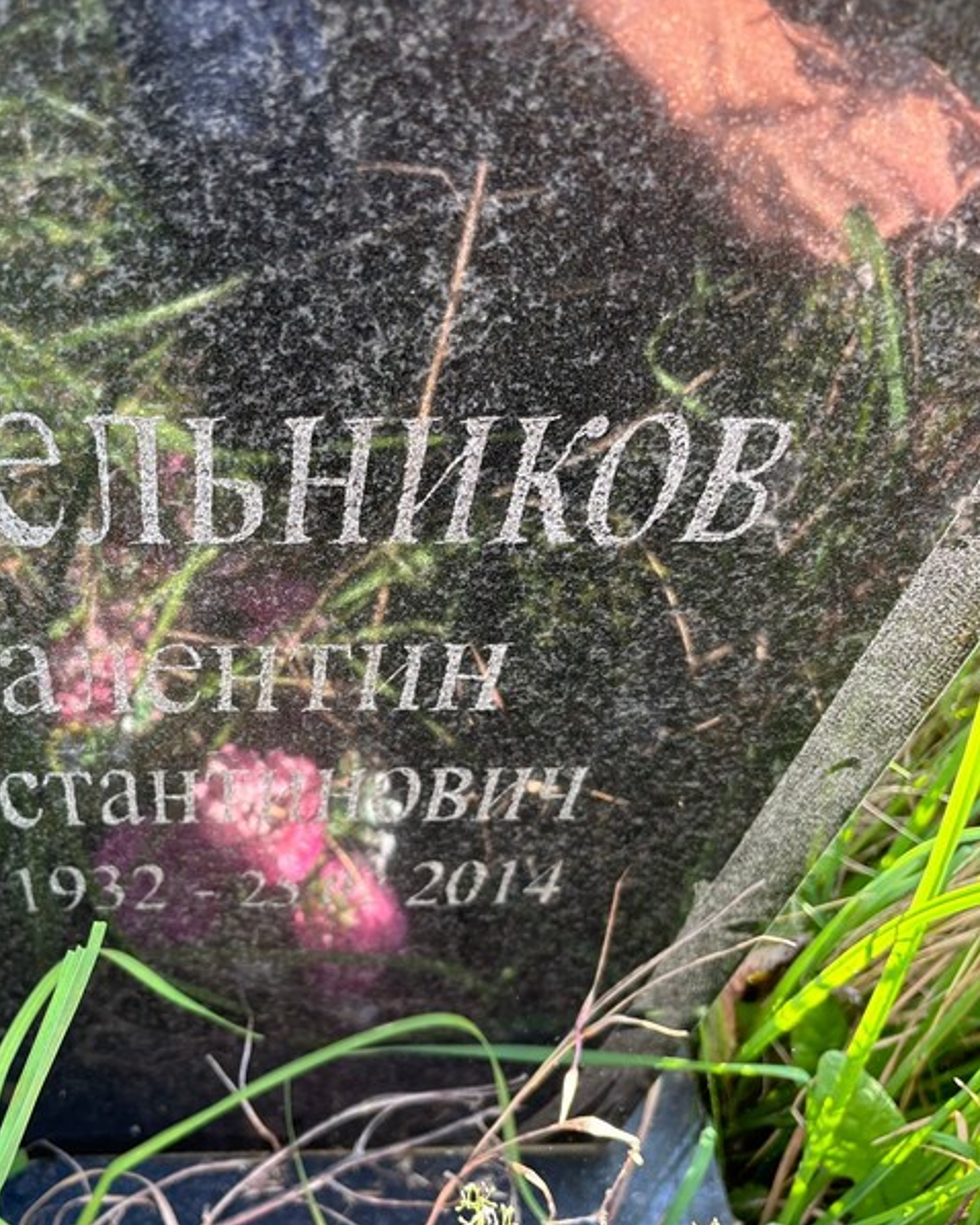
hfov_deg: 42.2
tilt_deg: -47.7
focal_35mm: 34
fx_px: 1232
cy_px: 614
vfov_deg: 52.8
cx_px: 258
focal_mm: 5.96
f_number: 1.6
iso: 64
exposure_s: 1/101
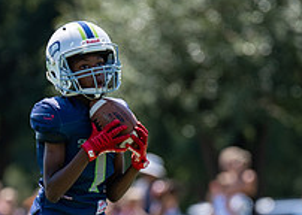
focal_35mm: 925
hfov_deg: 2.2
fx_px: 7928
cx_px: 58
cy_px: 171
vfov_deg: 1.6
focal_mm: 200
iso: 100
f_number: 3.2
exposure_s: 1/1000
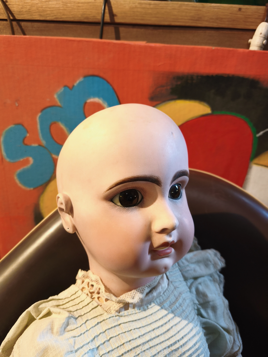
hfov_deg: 58.9
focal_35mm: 23
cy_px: 178
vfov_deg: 73.9
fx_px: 237
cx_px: 134
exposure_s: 1/50
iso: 400
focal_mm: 5.35
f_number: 1.7
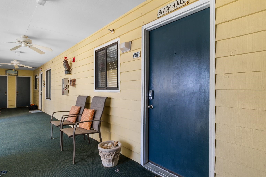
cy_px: 89
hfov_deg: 86.9
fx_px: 140
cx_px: 130
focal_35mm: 19
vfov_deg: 64.5
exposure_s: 1/25
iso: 100
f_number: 4.8
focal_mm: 12
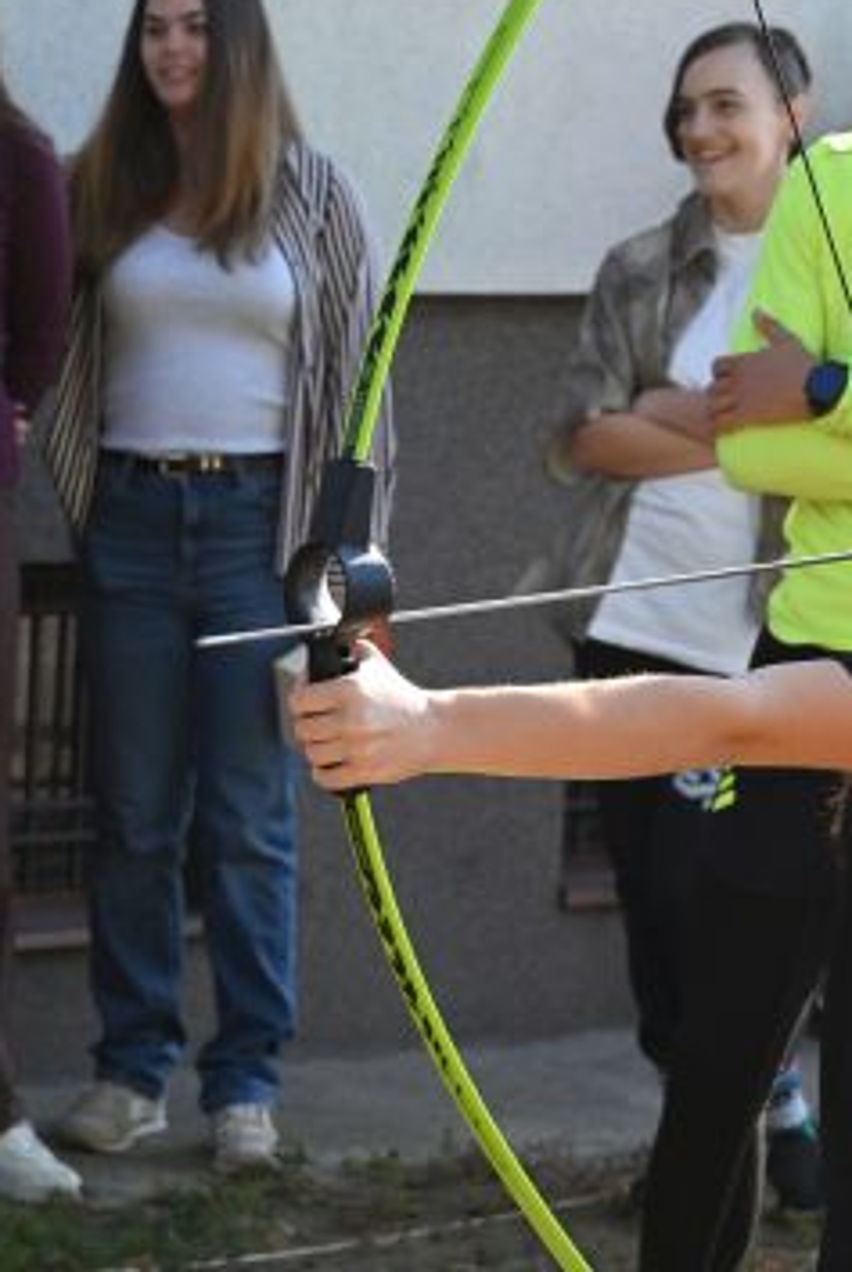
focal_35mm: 178
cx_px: 717
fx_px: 6300
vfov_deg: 11.5
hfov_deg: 7.7
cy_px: 798
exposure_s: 1/500
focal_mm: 105
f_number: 11
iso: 1600
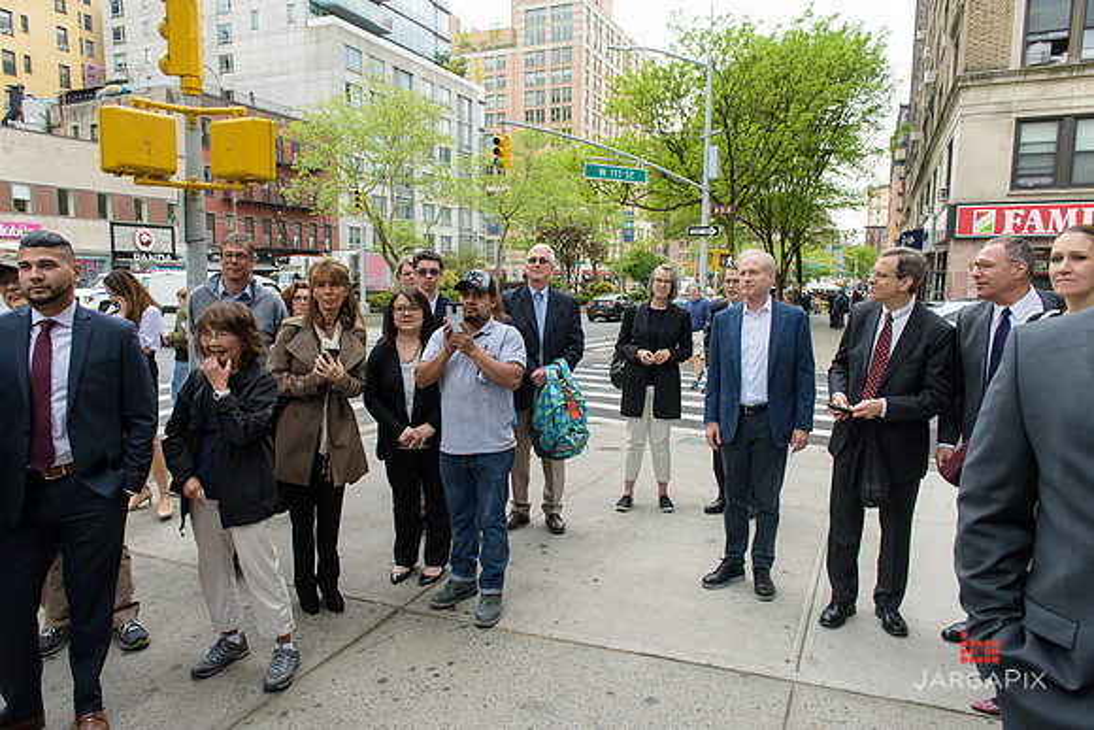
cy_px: 365
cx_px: 547
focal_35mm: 24
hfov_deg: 73.7
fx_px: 729
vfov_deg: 53.2
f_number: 5
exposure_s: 1/250
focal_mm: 24
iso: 200
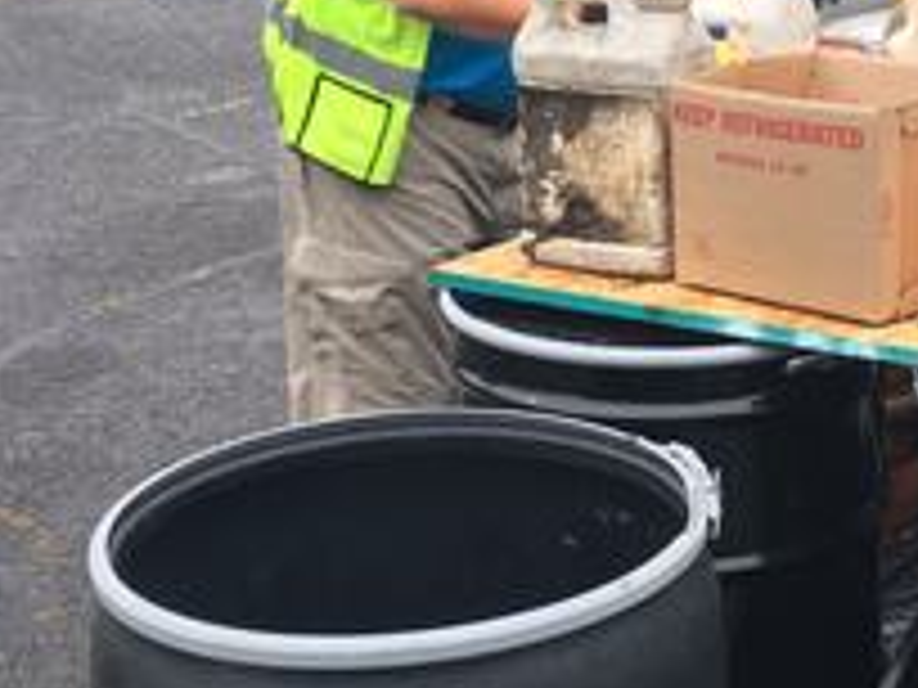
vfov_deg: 25.6
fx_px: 1512
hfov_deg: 31.5
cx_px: 896
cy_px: 391
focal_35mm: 57
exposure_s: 1/60
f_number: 2.2
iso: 32
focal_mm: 4.15
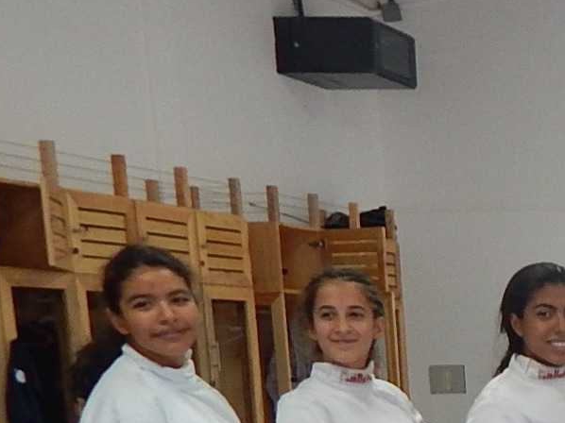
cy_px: 618
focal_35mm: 95
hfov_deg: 17.0
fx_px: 1550
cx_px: 1019
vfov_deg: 14.6
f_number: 3.1
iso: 220
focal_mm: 4.5
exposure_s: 1/30
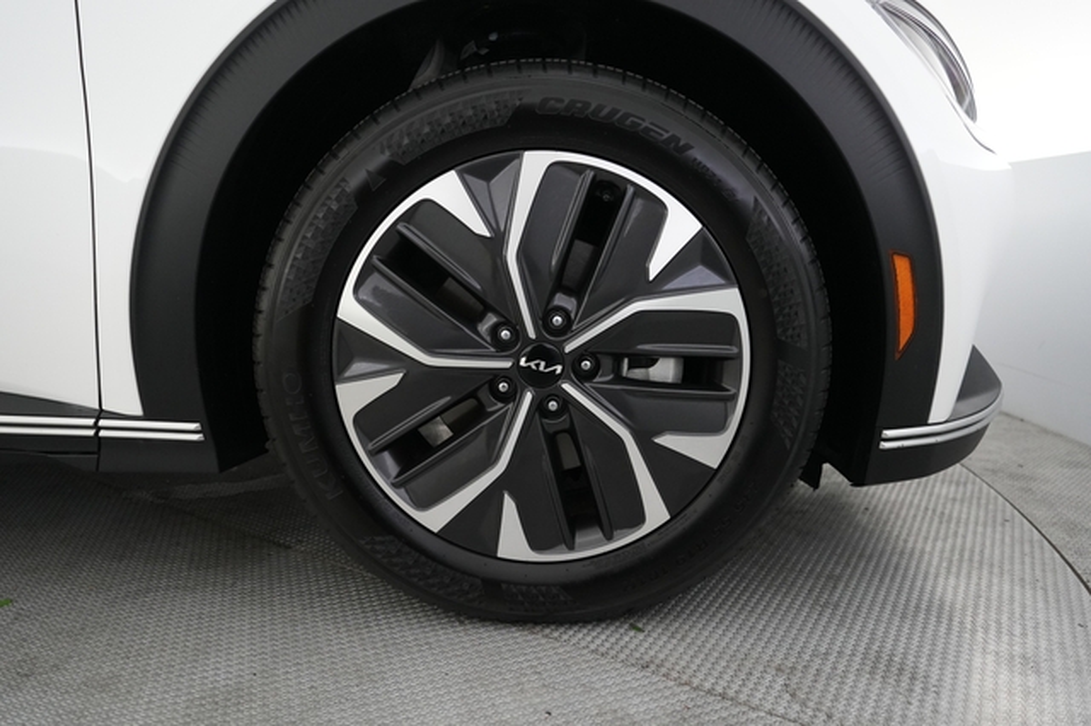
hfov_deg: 73.8
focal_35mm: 24
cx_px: 546
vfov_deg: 53.1
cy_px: 363
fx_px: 727
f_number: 2.8
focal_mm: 24
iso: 4000
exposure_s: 1/160
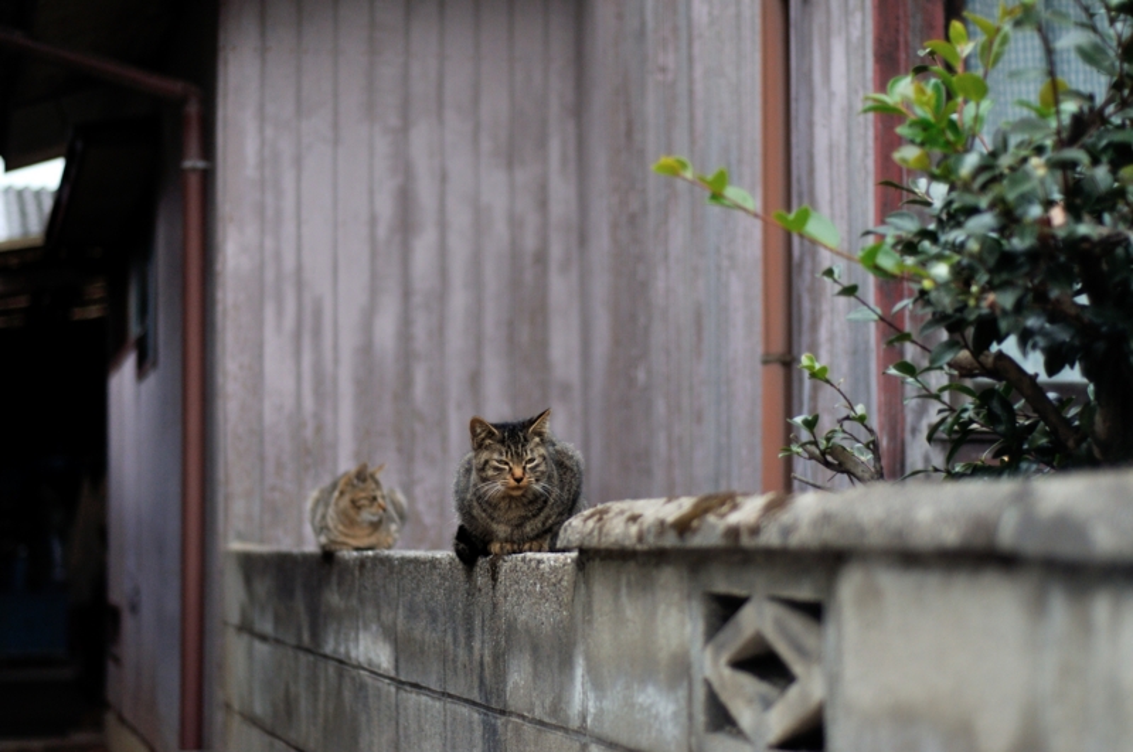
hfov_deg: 27.0
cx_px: 566
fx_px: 2357
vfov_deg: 18.1
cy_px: 376
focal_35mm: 75
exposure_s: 1/1500
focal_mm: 50
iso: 400
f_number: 1.8
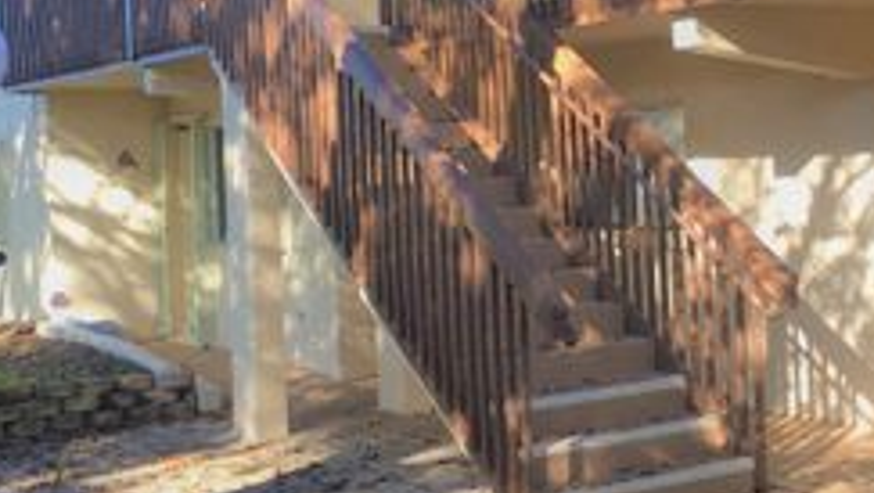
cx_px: 647
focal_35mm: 65
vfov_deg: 18.5
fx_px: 1507
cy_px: 153
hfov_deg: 31.8
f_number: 2.2
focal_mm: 4.15
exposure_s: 1/174
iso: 25
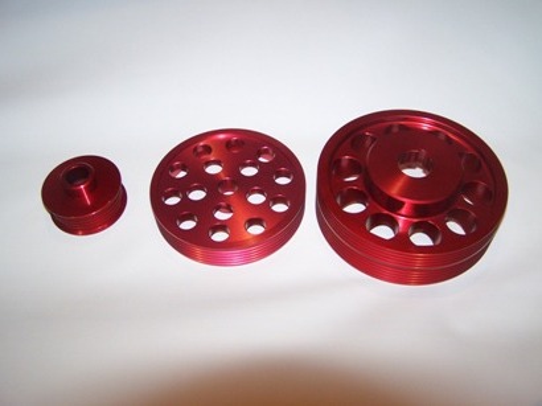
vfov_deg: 37.7
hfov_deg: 49.0
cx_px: 271
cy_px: 203
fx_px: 595
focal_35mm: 38
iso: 140
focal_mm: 6.3
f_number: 2.8
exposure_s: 1/60
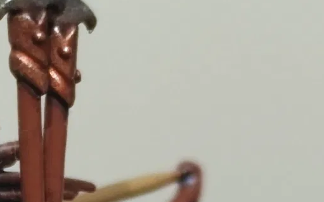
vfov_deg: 4.6
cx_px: -109
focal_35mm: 278
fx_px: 2454
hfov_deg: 7.5
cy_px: 427
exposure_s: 1/100
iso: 1000
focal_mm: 5.52
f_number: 1.9
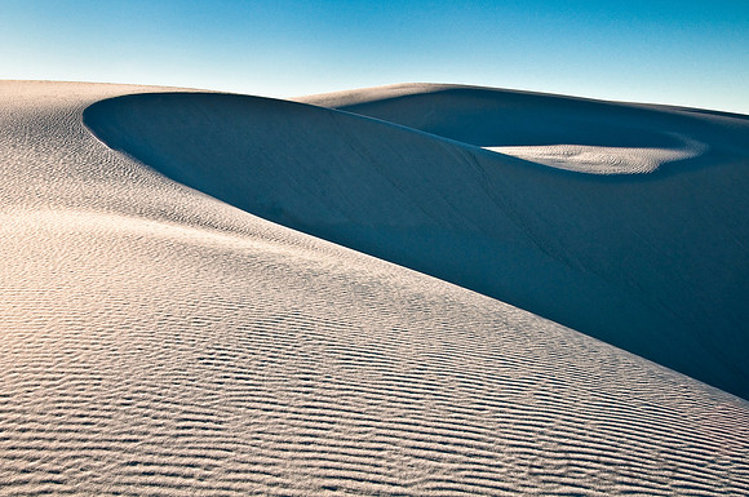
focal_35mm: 48
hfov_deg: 41.2
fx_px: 997
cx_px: 374
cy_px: 248
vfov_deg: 28.0
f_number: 16
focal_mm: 32
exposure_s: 1/250
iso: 200
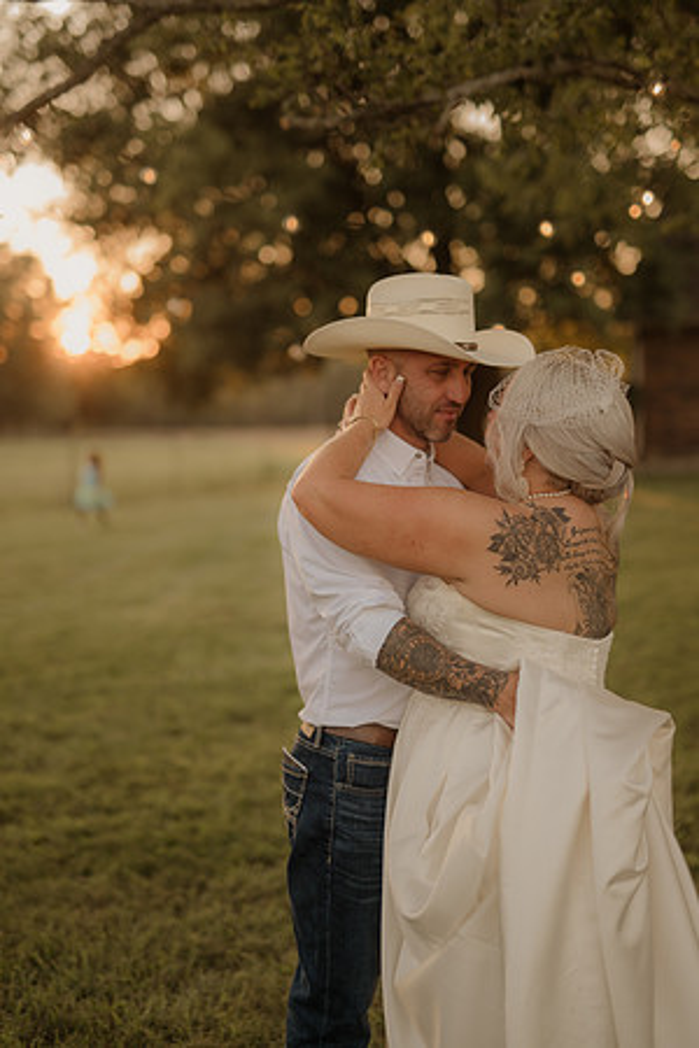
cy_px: 524
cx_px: 350
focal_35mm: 50
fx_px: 1456
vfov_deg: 39.6
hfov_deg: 27.0
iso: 200
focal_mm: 50
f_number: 2.8
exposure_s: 1/400
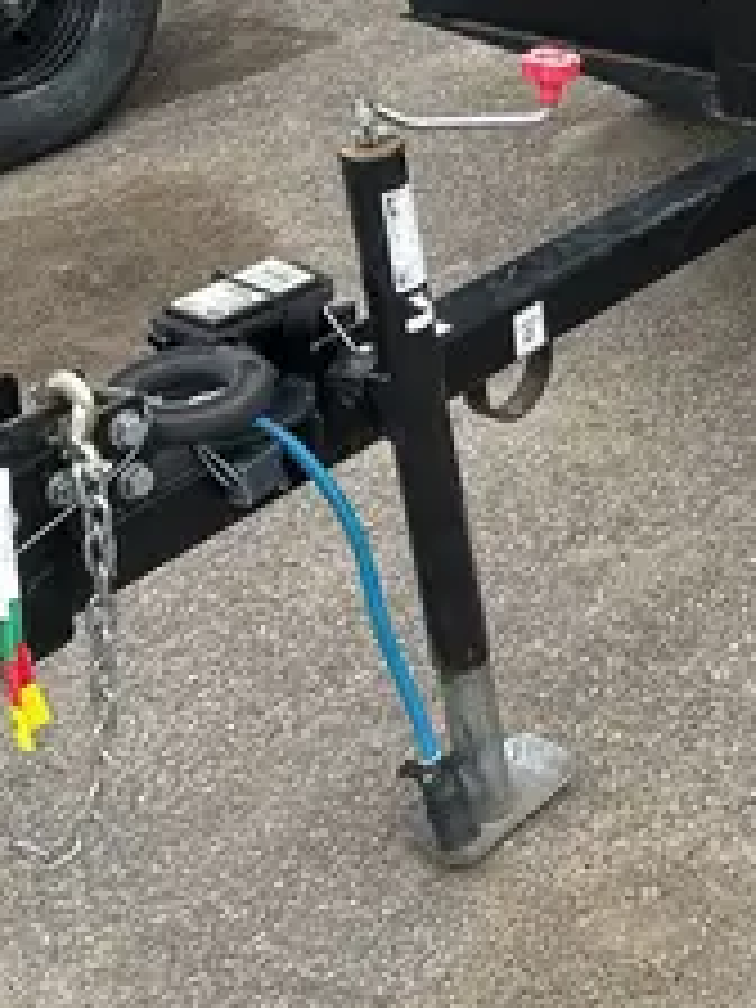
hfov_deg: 16.5
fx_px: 2475
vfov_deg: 22.5
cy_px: 97
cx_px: 968
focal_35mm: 85
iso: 50
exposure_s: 1/272
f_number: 1.5
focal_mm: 5.7
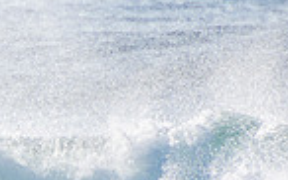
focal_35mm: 2435
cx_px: -233
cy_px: 268
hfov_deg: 0.9
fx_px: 19097
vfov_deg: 0.5
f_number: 5.6
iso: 220
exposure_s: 1/2000
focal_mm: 400
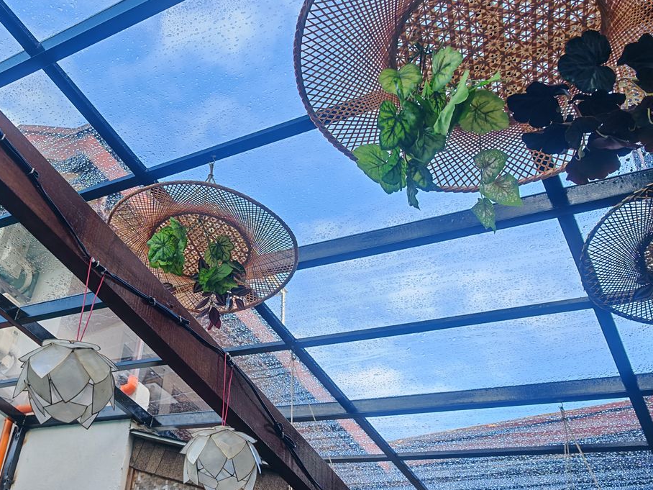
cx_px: 155
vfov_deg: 38.7
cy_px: 237
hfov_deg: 48.0
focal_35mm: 37
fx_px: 698
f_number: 2
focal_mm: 6.83
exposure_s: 1/700
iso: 100
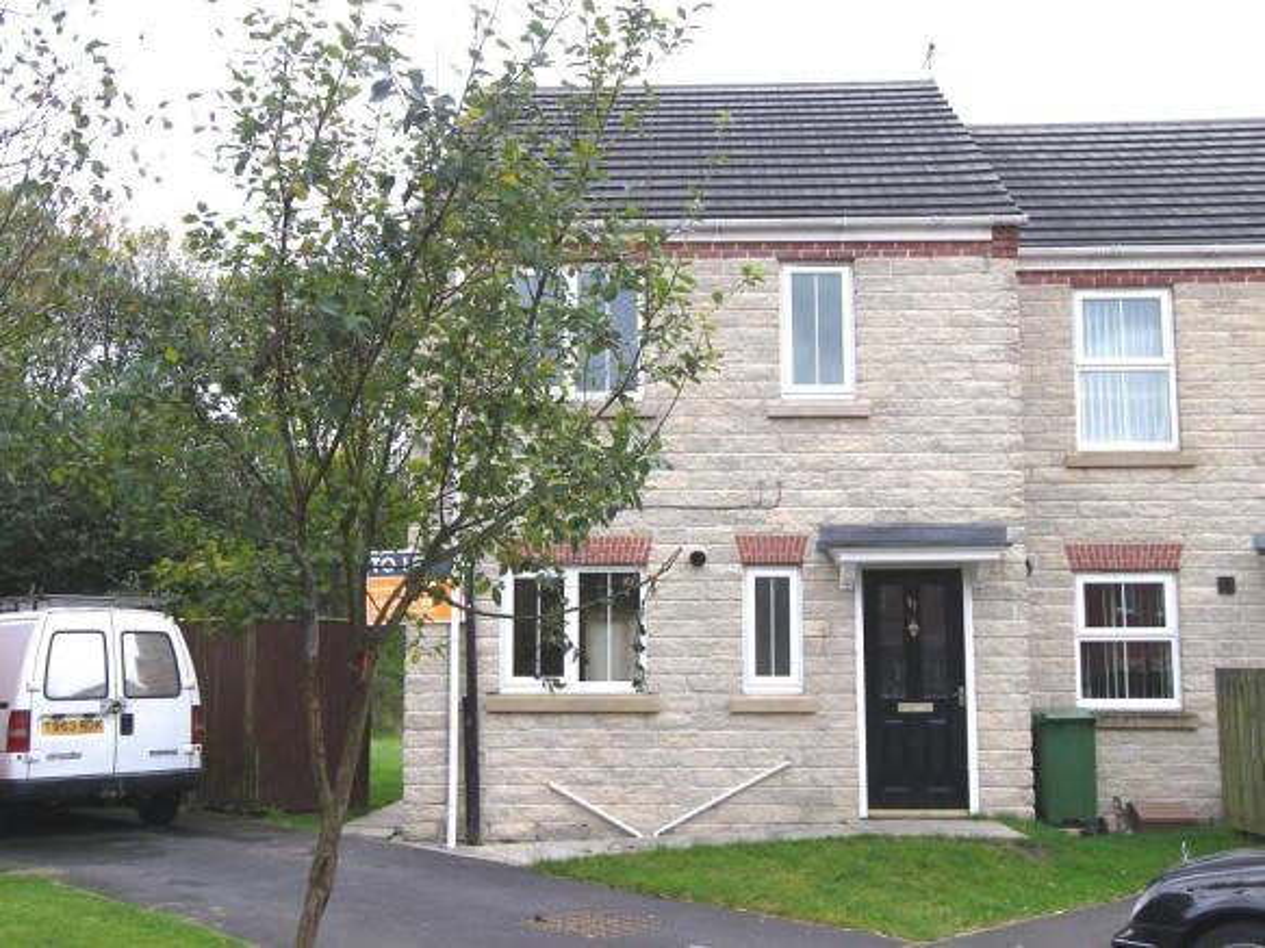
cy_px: 474
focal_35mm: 41
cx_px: 632
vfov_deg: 35.1
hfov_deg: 45.8
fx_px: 1498
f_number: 3.2
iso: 50
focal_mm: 8.7
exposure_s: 1/60
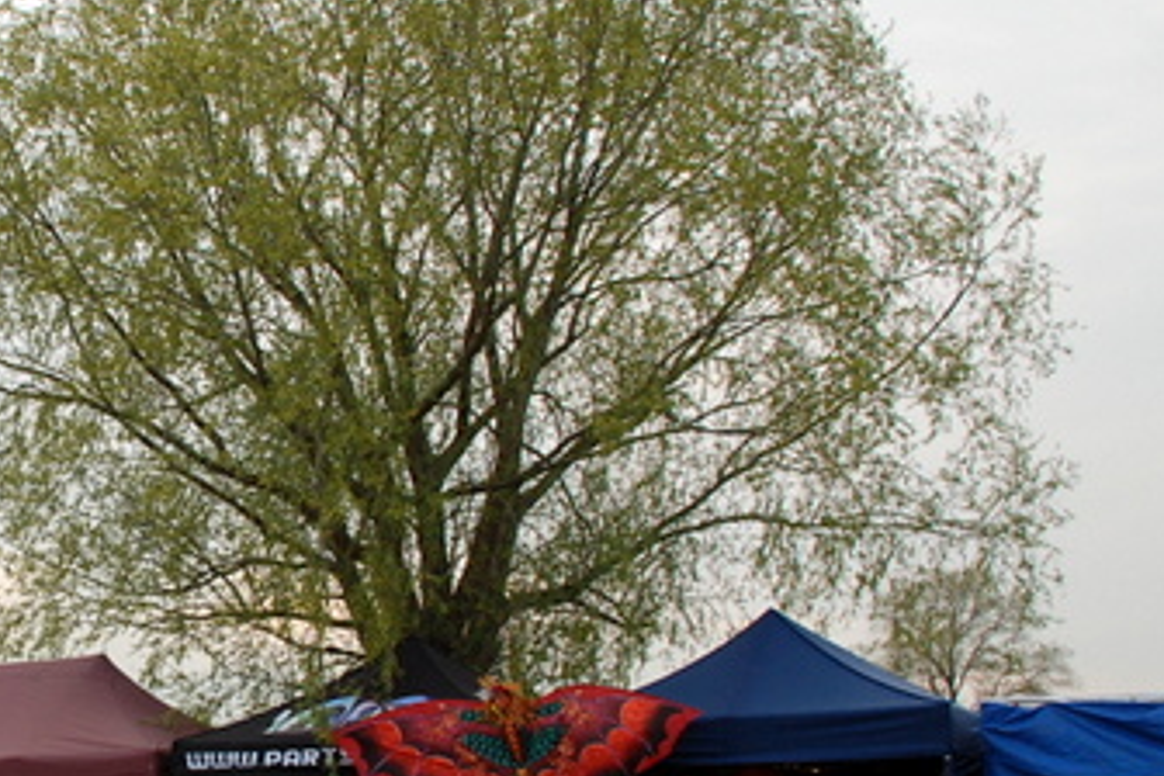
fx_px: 1875
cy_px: 540
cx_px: 48
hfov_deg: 32.2
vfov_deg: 23.2
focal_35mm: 58
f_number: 5.6
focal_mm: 18
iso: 320
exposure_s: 1/125
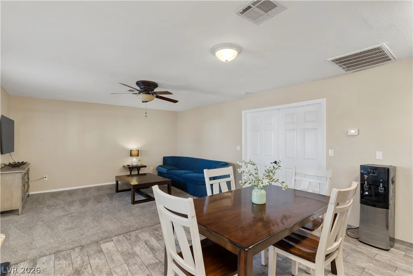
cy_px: 138
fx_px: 195
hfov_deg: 93.3
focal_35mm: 17
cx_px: 206
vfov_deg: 70.5
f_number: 8
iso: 800
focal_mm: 17
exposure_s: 1/10
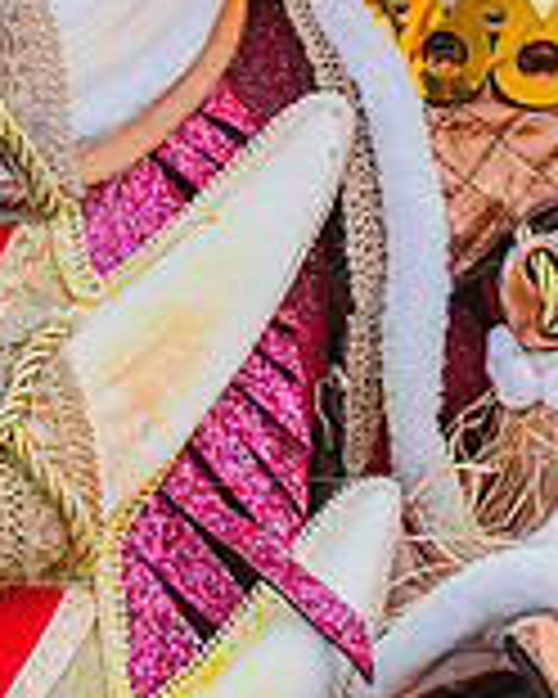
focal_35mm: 190
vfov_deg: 10.0
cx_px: 11
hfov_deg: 8.1
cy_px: -185
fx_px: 3922
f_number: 5.6
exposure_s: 1/1600
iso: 640
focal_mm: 70
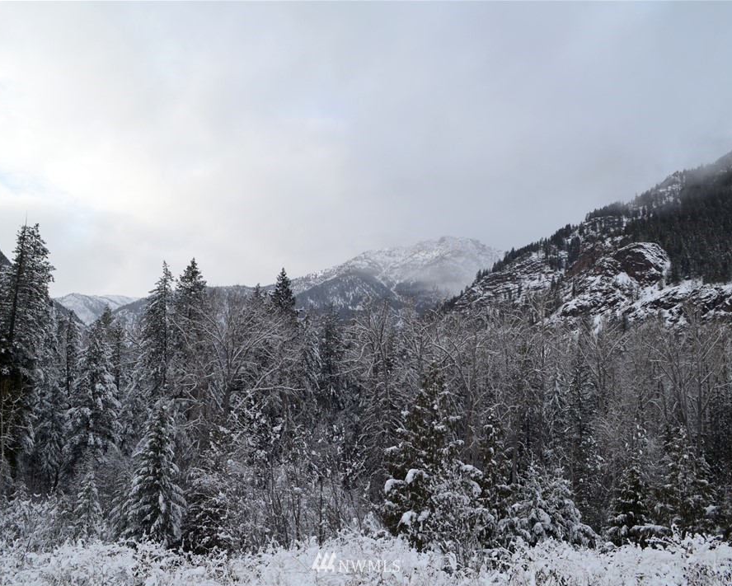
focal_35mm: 31
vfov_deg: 47.1
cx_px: 358
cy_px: 296
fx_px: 672
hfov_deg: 57.2
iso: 200
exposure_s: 1/250
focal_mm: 18
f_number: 8
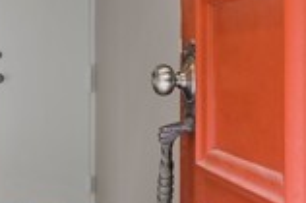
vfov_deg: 20.8
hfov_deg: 24.4
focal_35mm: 65
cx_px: -149
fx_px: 552
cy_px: 72
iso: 250
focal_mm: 16
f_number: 6.3
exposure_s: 1/10
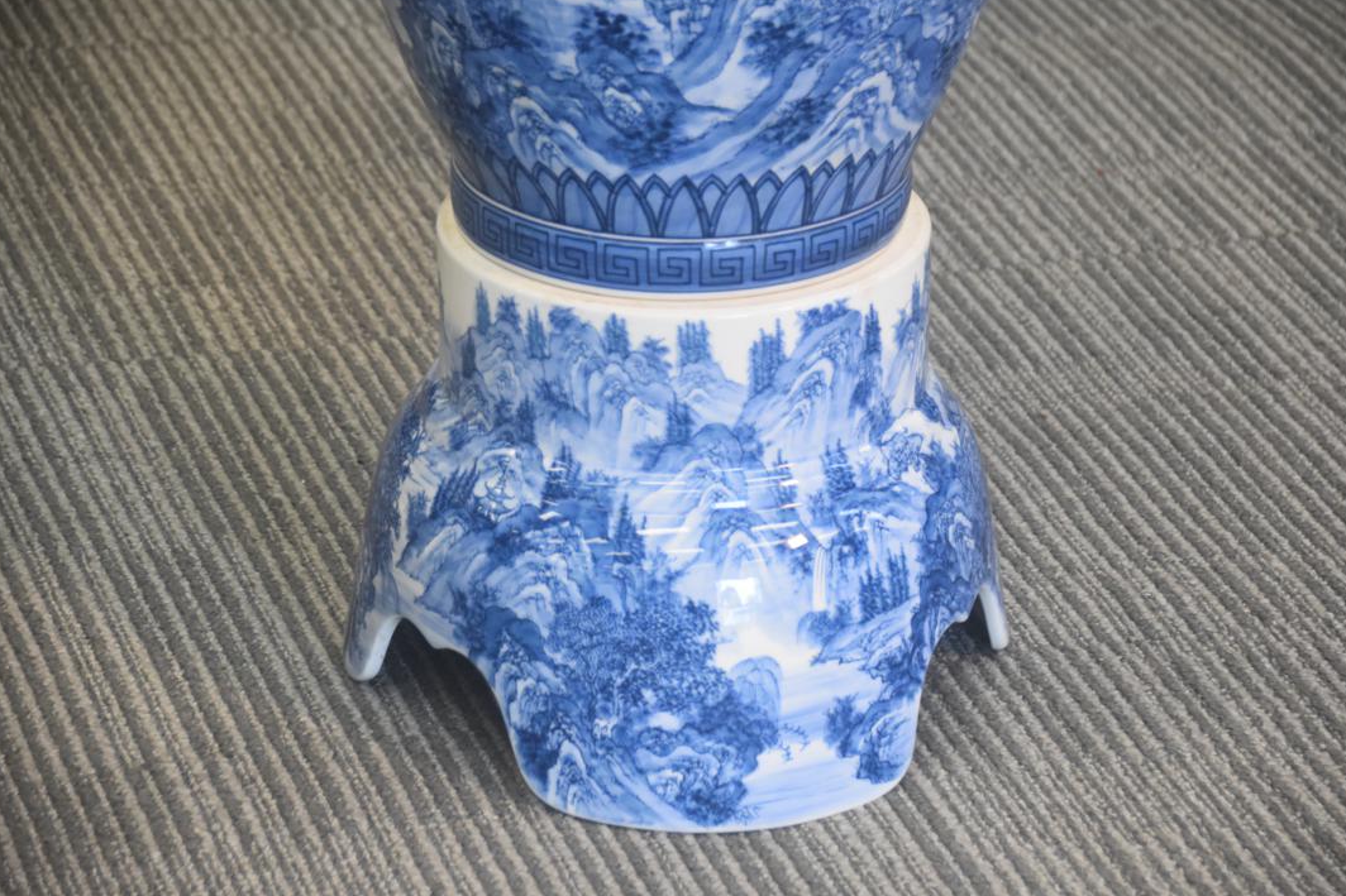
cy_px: 443
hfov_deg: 12.8
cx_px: 674
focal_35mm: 161
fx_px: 6000
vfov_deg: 8.5
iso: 1250
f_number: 5.6
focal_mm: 105
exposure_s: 1/60
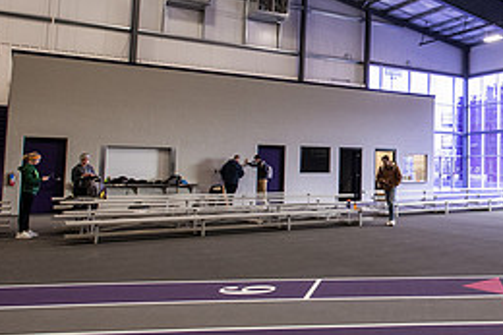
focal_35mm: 38
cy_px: 123
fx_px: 531
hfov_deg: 44.2
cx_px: 488
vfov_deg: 34.8
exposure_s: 1/160
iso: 1250
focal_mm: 17
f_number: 5
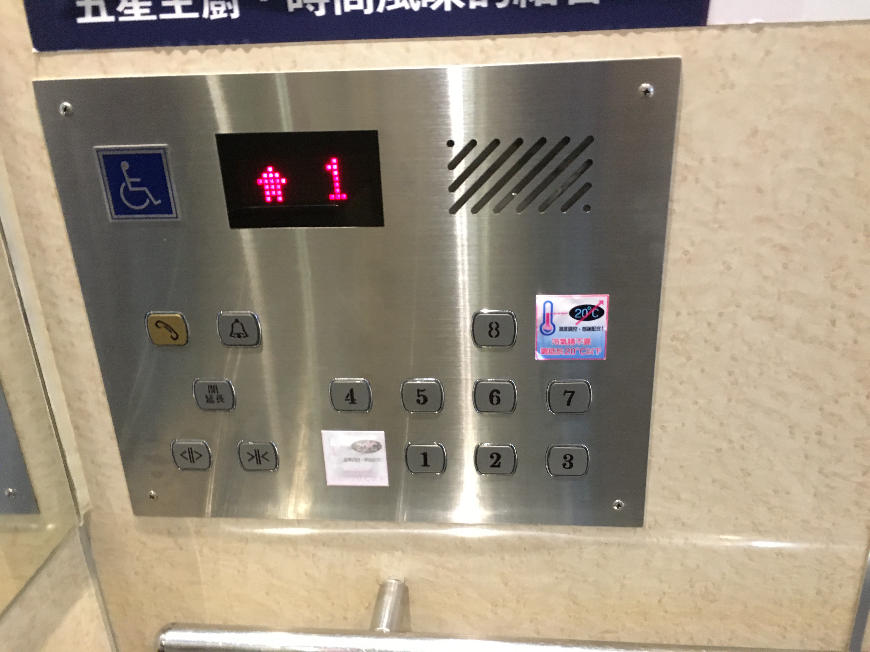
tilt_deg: -23.1
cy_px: 326
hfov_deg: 61.7
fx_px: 729
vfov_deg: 48.2
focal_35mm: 29
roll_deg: +1.7
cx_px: 435
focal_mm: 4.15
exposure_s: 1/15
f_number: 2.2
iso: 250
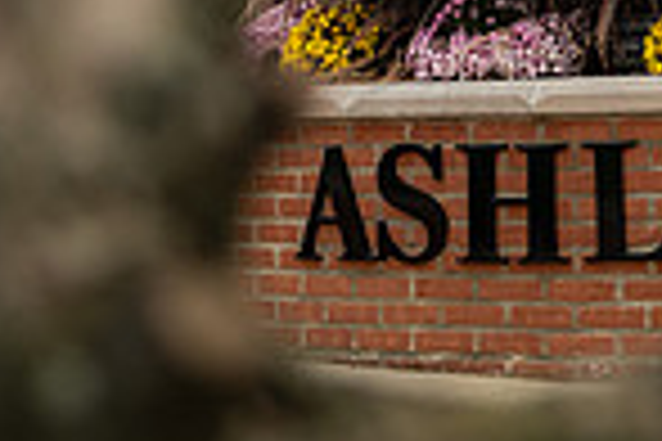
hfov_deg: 10.3
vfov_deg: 6.7
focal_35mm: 198
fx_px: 3641
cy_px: -407
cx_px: 716
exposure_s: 1/320
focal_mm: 50
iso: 160
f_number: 3.2
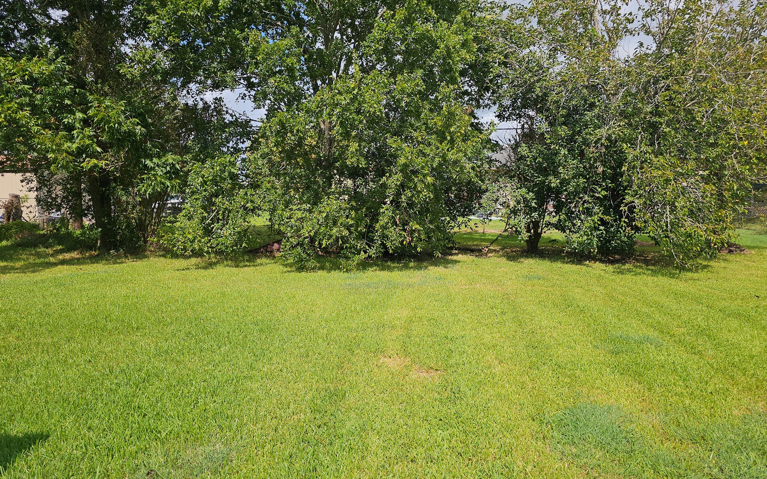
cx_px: 379
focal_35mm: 25
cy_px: 219
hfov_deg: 72.5
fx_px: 523
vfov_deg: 49.2
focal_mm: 6.3
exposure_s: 1/963
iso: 10
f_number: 1.7
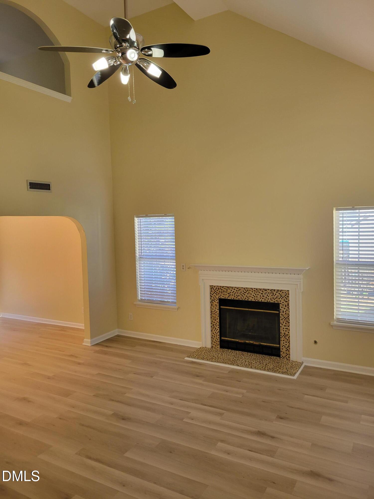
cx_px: 187
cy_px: 250
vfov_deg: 67.3
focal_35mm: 26
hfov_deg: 53.1
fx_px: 375
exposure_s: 1/120
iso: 100
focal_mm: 5.4
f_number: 1.8
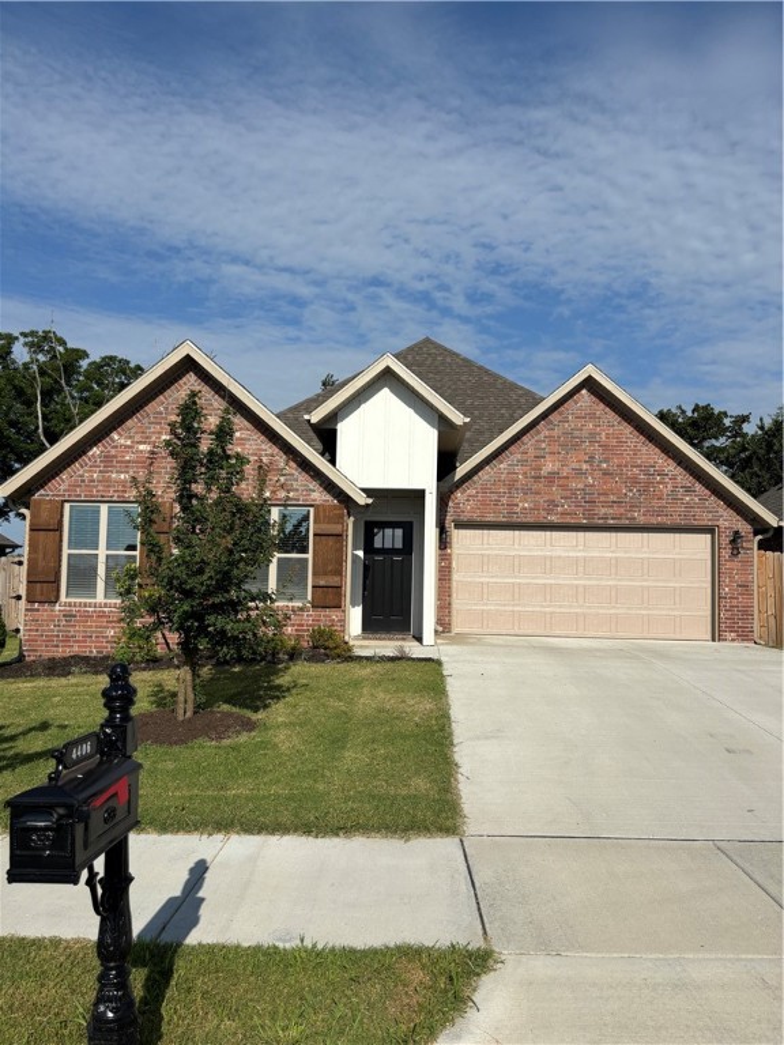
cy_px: 522
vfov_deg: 67.3
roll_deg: -3.2
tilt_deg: +3.0
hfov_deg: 53.1
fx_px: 785
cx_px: 392
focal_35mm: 26
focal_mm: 5.96
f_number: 1.6
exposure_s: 1/6329
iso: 50
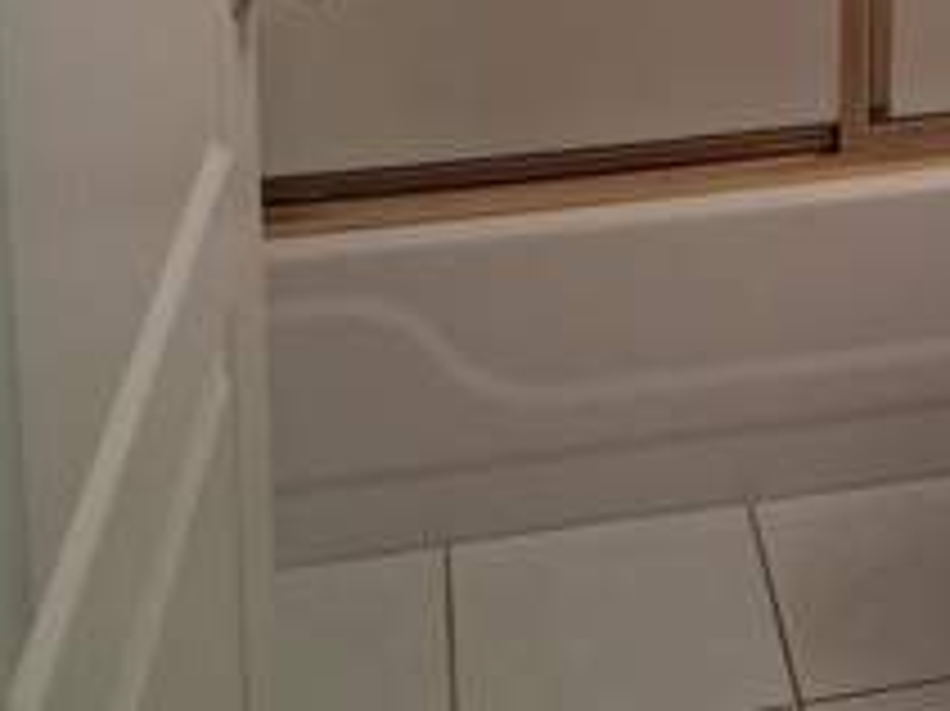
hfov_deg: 22.7
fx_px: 2249
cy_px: -513
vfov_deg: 15.7
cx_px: 995
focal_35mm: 82
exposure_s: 1/100
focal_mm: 4
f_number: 1.8
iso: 250
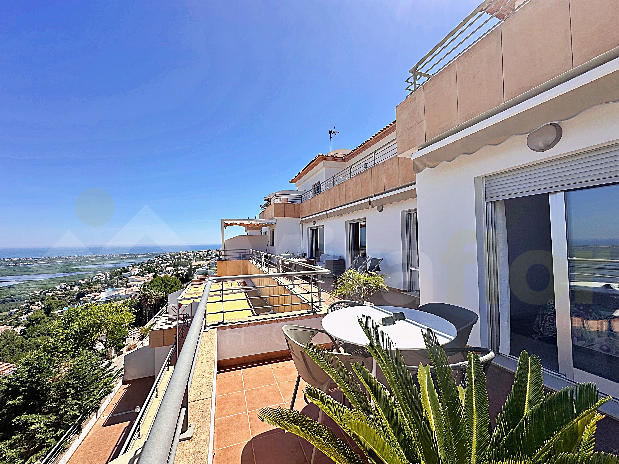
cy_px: 232
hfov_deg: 102.1
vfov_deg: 85.7
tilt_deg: +2.2
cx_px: 310
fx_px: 250
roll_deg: +0.7
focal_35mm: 14
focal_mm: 2.22
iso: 40
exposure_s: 1/2304
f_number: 2.2
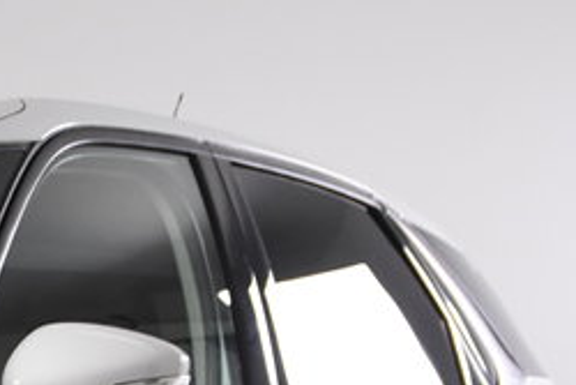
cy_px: 640
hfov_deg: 13.7
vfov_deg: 9.8
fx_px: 2161
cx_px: -419
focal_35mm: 135
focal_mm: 22
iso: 1600
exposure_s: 1/80
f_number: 4.5
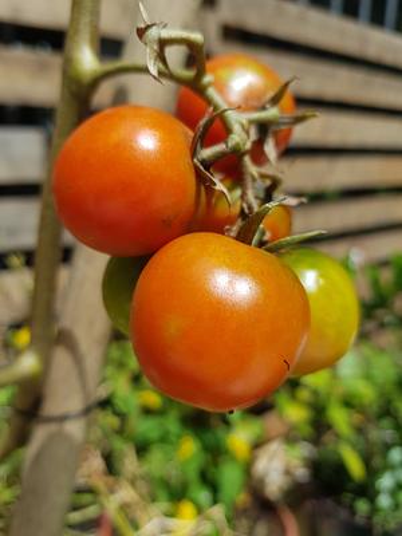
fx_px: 403
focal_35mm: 26
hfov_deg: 53.1
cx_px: 201
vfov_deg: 67.3
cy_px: 268
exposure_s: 1/2824
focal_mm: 4.2
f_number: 1.7
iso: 40
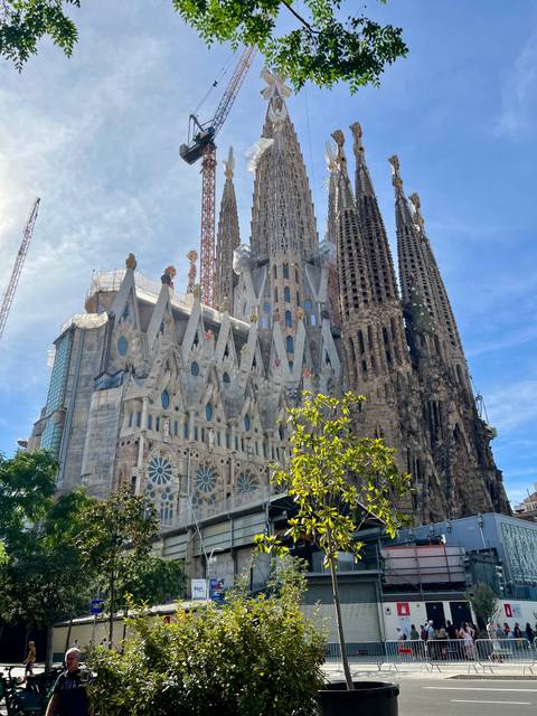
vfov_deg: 67.3
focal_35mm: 26
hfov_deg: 53.1
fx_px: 538
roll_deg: +1.8
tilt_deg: +26.3
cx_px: 268
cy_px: 358
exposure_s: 1/4274
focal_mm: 5.7
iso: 50
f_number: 1.5
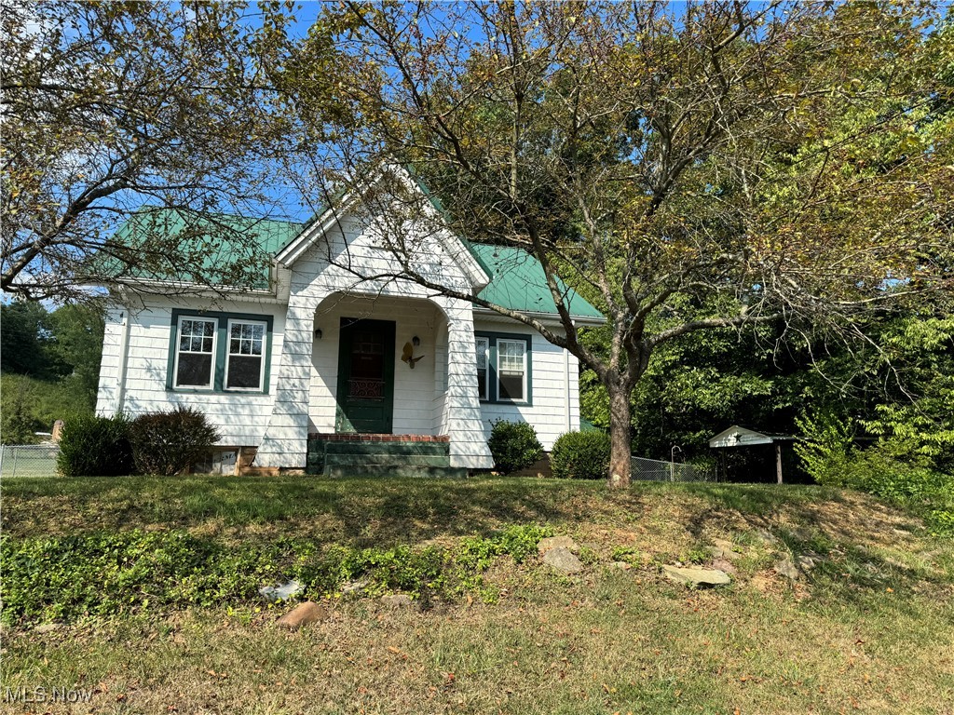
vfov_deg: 56.8
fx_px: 661
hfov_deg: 71.6
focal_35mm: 24
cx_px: 477
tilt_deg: +10.2
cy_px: 358
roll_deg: -0.6
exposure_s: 1/3096
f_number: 1.78
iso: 80
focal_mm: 6.86
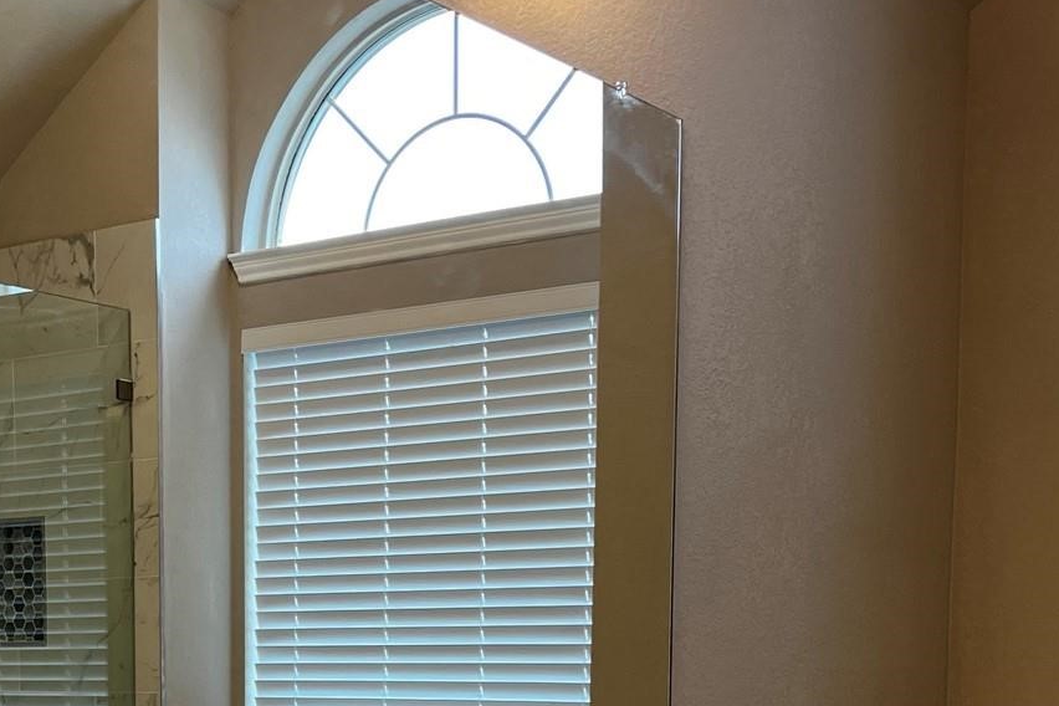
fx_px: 1912
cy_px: 766
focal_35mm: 65
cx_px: 347
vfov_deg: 20.0
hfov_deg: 30.7
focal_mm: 5.7
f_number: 1.5
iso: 100
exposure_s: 1/120
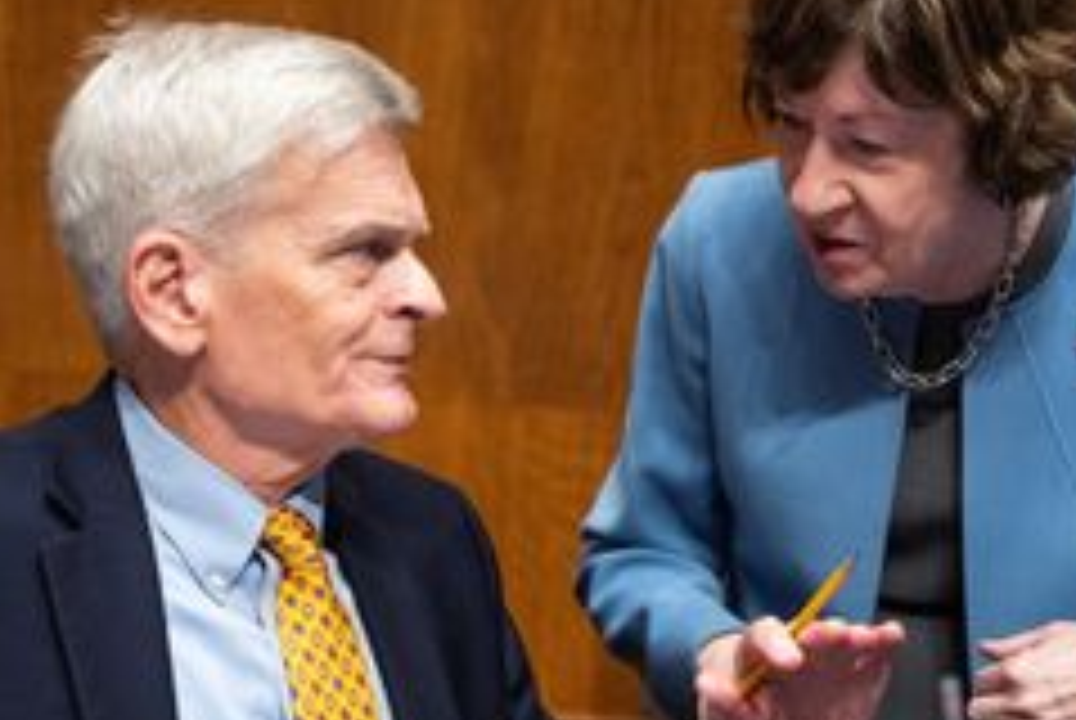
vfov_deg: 11.7
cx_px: 675
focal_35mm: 117
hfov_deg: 17.4
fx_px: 3501
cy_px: 416
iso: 3200
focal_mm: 70
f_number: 2.8
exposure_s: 1/400
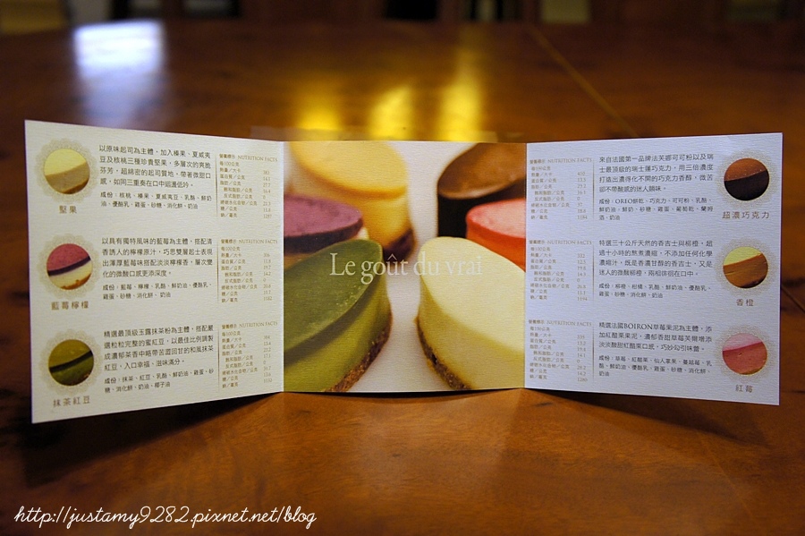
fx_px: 905
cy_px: 268
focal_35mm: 40
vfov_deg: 33.0
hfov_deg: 48.0
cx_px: 402
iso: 640
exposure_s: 1/50
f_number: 4
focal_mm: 27
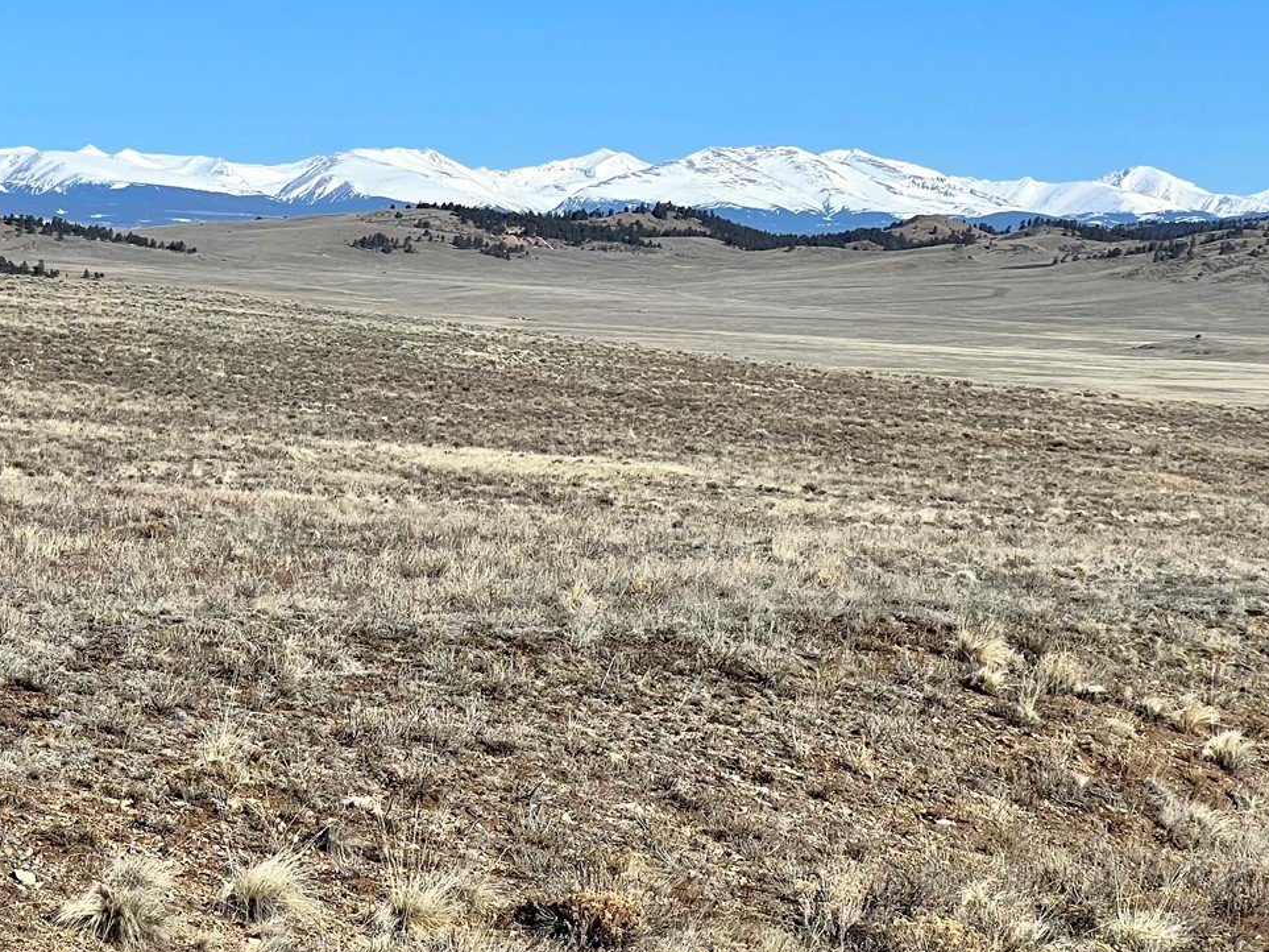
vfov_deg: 11.6
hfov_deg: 15.4
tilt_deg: -1.1
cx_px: 376
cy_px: 282
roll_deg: -1.7
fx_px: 4692
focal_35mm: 128
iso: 32
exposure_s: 1/1292
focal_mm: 9
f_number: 2.8
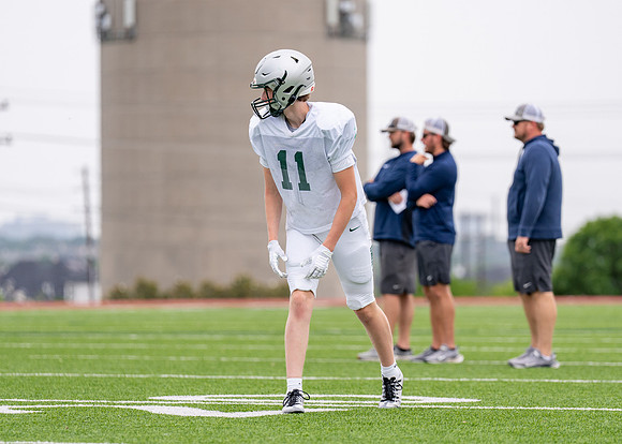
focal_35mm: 225
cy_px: 259
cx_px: 338
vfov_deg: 6.4
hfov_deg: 9.0
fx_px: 3967
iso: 250
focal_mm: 165
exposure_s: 1/2500
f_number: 2.8
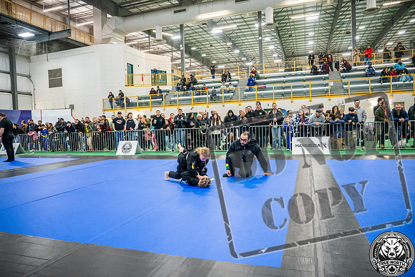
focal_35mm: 24
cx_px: 208
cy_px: 138
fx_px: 277
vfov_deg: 53.2
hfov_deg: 73.7
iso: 4000
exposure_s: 1/400
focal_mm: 24
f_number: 2.8
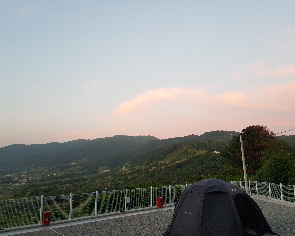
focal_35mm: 28
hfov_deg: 62.2
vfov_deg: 51.5
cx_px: 152
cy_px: 118
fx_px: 244
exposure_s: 1/50
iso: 80
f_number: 1.7
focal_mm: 4.3
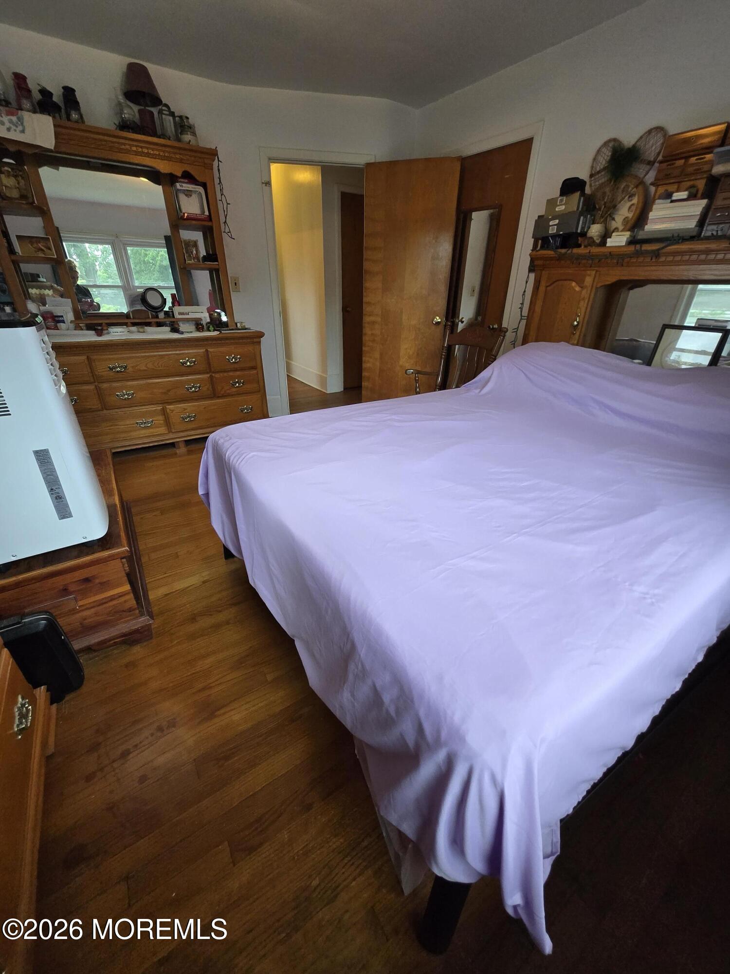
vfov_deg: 106.2
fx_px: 366
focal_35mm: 13
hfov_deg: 89.9
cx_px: 365
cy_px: 487
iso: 200
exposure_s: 1/60
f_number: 2.2
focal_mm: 1.7
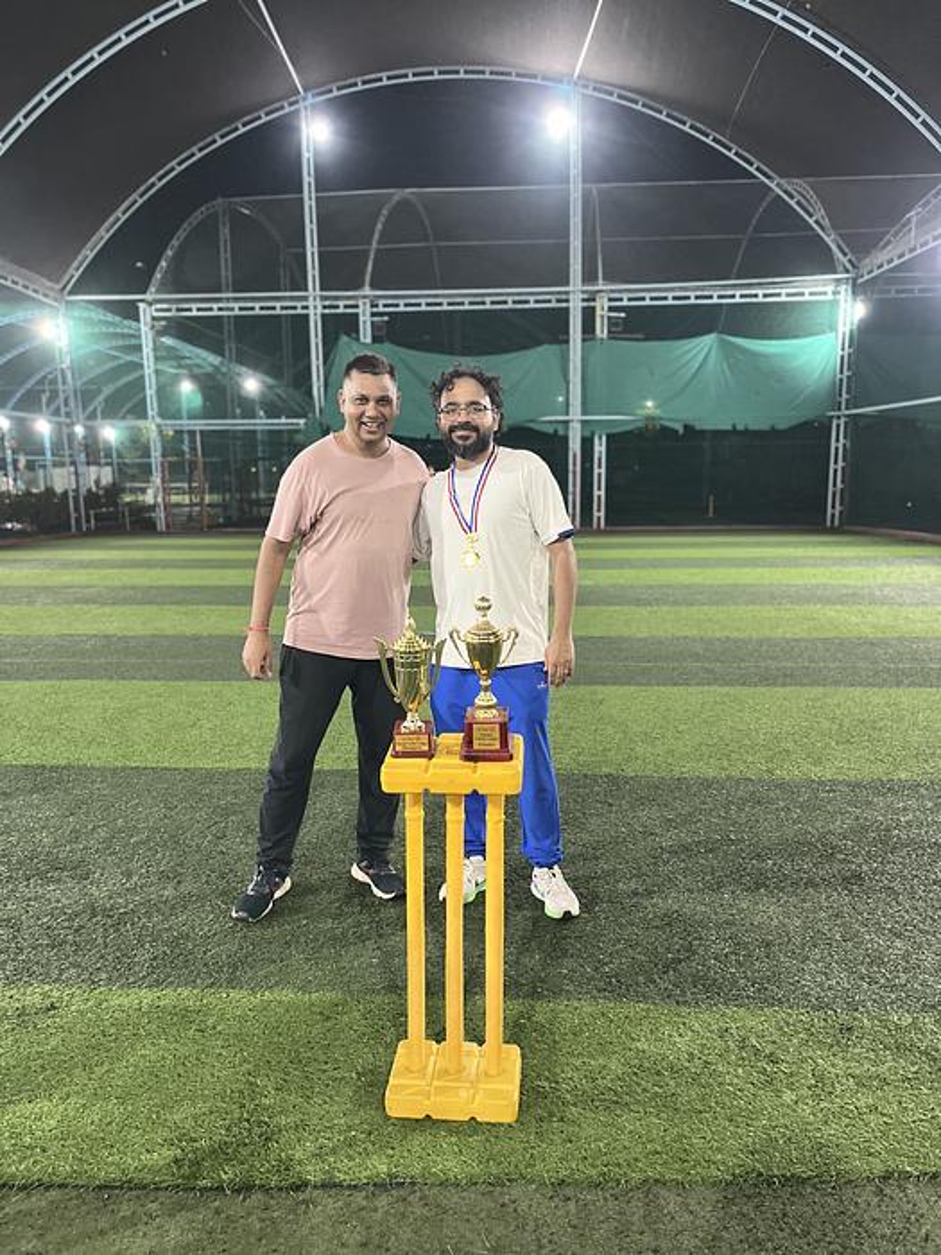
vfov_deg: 67.3
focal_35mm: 26
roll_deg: +1.3
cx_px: 470
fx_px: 942
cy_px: 628
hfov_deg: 53.1
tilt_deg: -8.8
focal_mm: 5.1
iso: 400
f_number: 1.6
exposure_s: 1/33
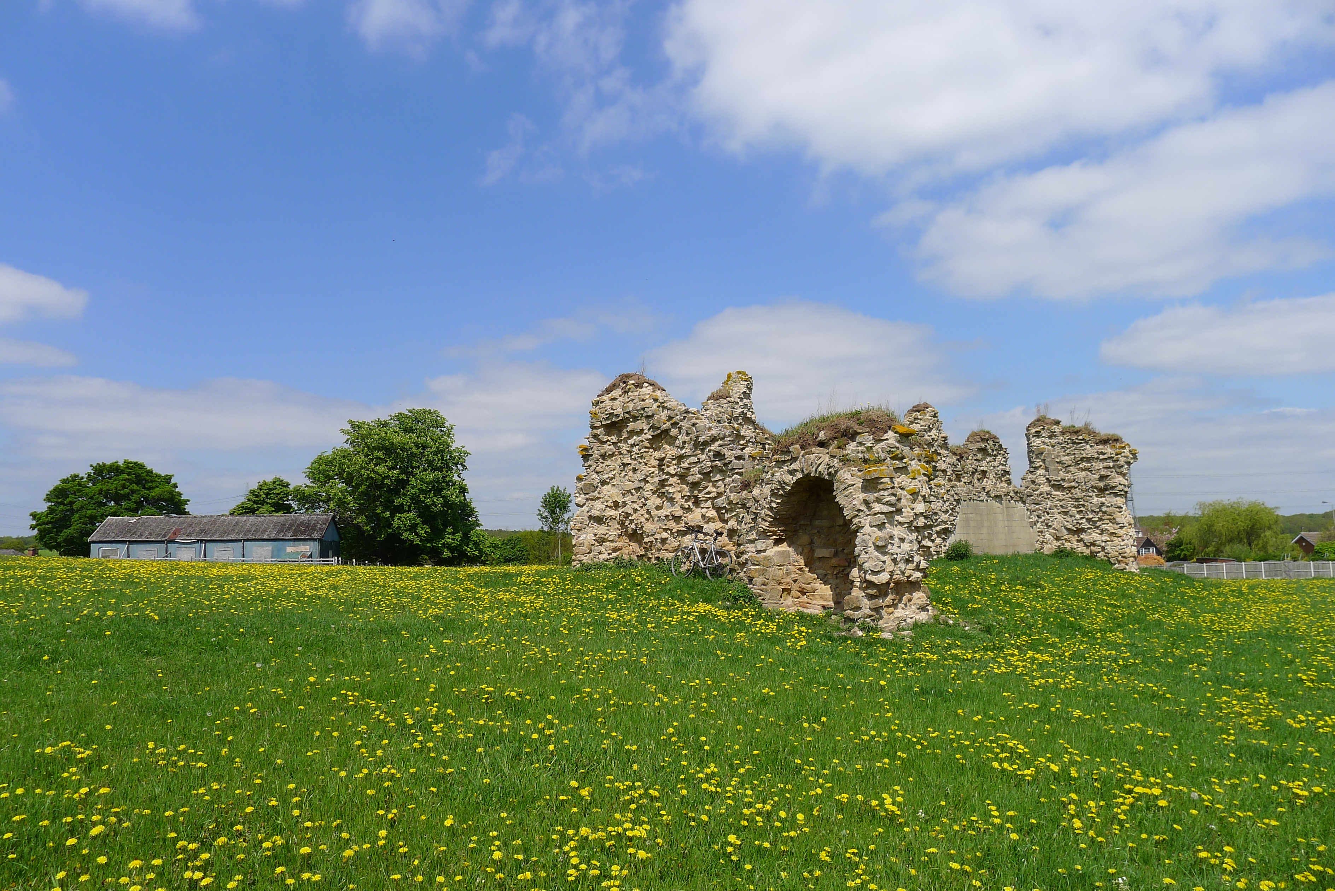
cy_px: 446
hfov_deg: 73.7
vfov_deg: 53.2
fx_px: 890
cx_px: 668
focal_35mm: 24
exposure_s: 1/1000
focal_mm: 5.1
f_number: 4
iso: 80
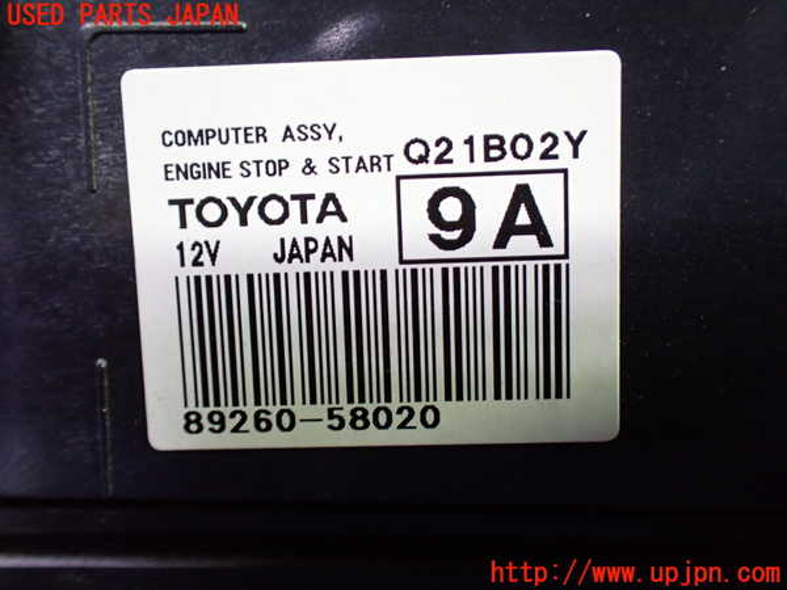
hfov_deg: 56.8
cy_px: 295
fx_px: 728
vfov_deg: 44.2
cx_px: 394
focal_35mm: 32
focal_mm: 5.79
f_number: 2.4
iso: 800
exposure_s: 1/50
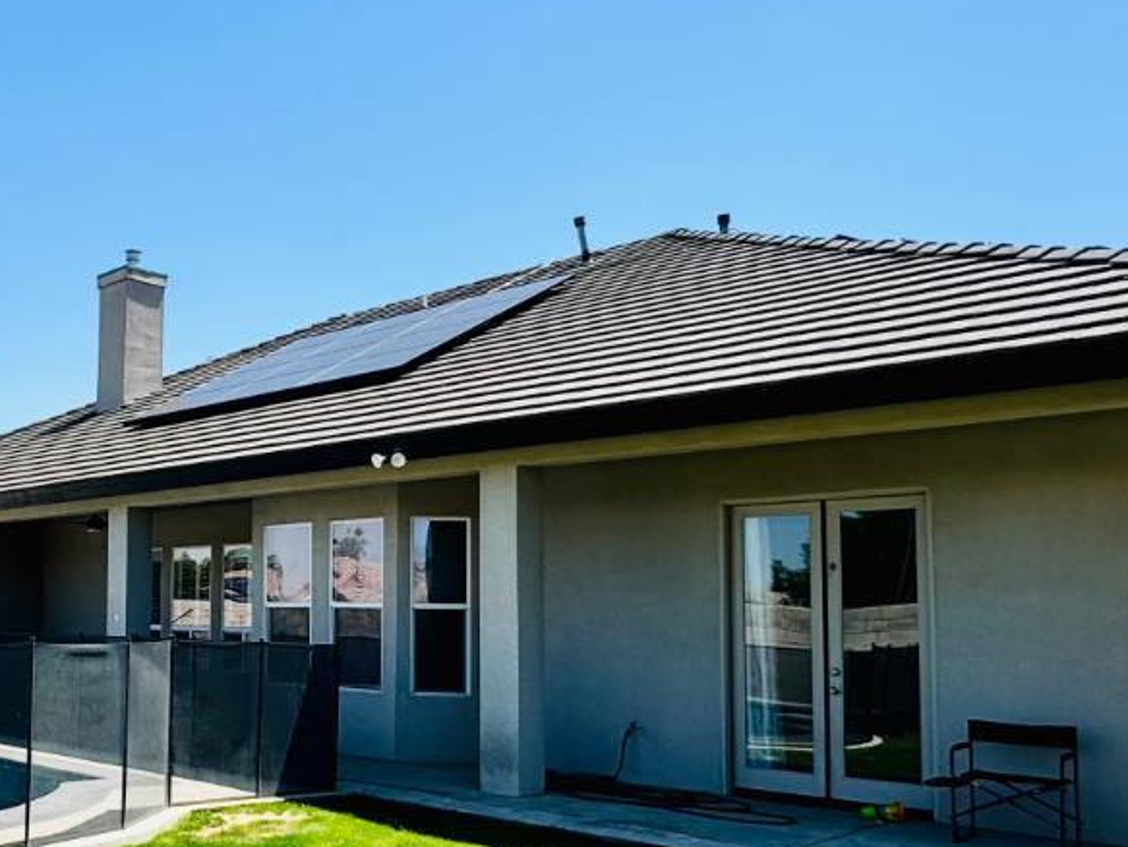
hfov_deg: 47.2
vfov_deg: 39.4
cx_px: 159
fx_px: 1174
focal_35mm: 36
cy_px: 539
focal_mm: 2.22
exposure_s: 1/1536
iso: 40
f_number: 2.2
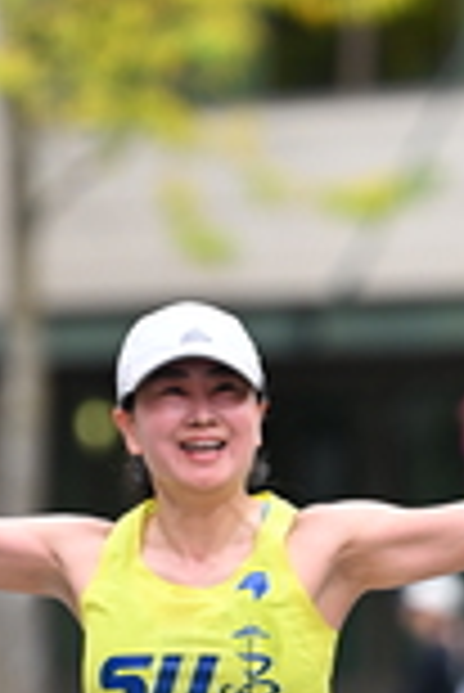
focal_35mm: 644
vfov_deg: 3.2
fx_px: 12422
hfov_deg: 2.1
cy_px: 423
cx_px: 268
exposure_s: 1/1600
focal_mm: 180
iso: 640
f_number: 2.8
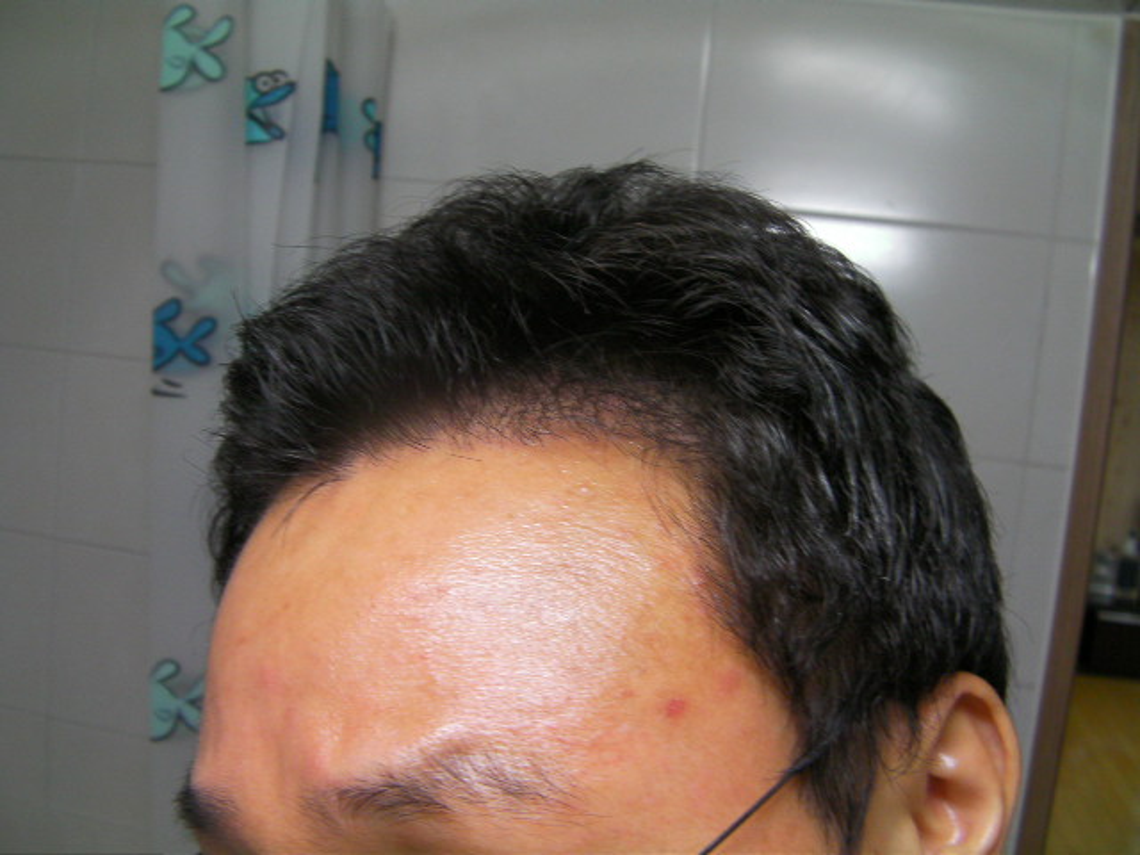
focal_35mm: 38
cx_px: 570
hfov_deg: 49.0
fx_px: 1251
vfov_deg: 37.7
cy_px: 428
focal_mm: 6.8
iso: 135
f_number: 3.5
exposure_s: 1/30
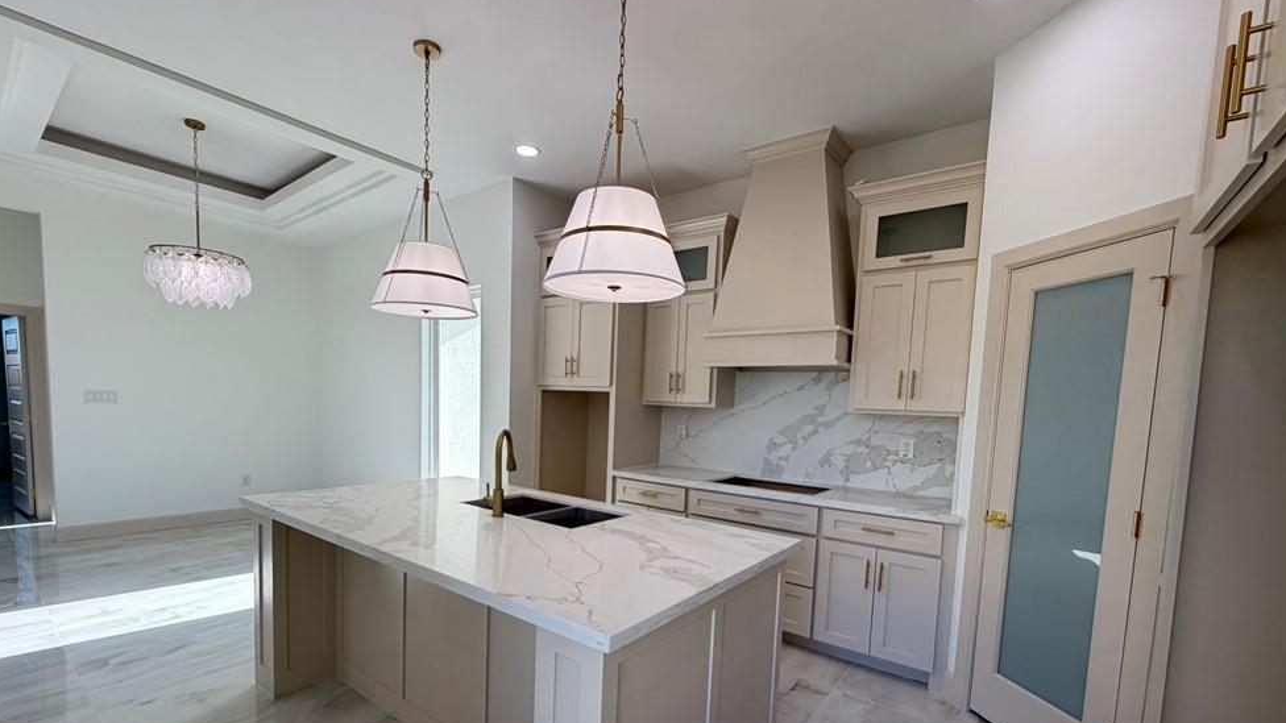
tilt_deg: -5.2
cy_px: 446
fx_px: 546
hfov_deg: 99.4
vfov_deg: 66.2
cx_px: 629
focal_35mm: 16
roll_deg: -2.0
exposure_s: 1/120
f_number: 2.2
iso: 80
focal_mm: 2.22
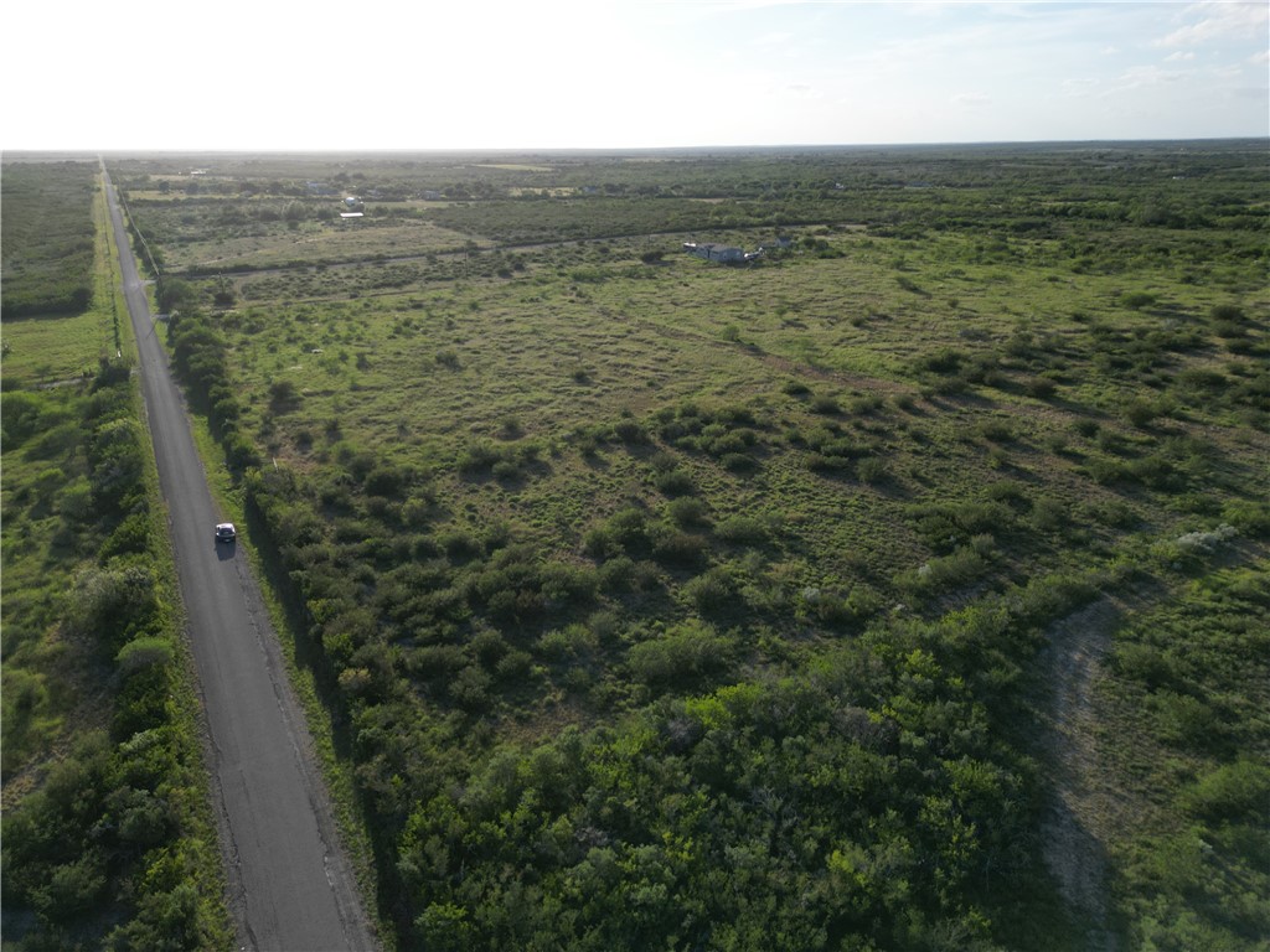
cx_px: 635
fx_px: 881
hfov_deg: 71.6
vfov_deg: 56.8
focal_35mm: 24
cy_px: 476
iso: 100
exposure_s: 1/2500
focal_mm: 6.72
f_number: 1.7
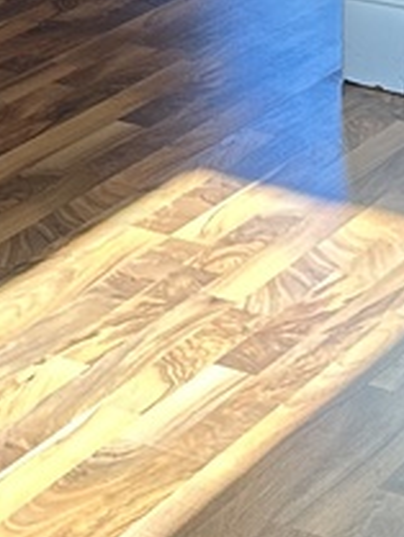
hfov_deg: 9.0
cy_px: -529
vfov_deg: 10.9
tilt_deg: -4.0
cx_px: 142
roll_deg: -1.8
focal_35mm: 165
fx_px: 2565
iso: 80
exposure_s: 1/120
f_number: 1.78
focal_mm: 6.86
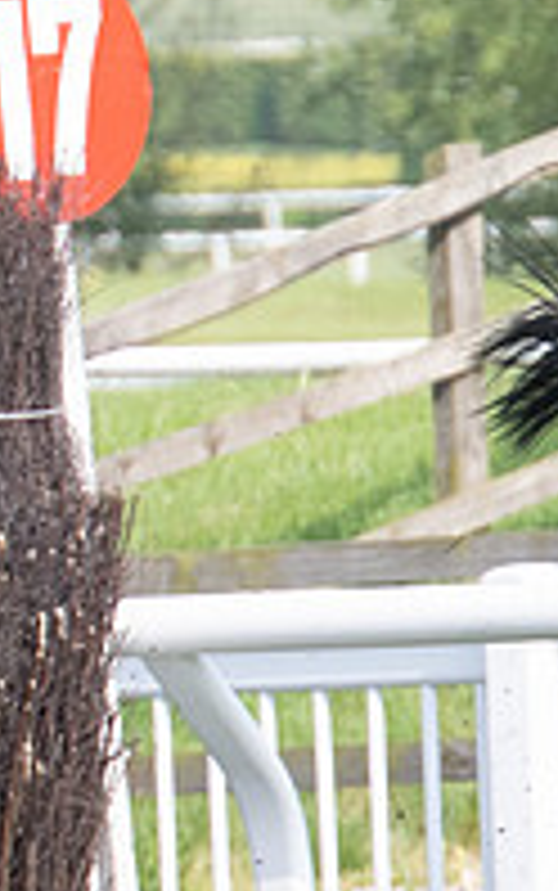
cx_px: -822
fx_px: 26362
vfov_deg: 1.9
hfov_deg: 1.2
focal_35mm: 1085
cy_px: 618
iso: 400
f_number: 4
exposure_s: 1/2000
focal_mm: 125
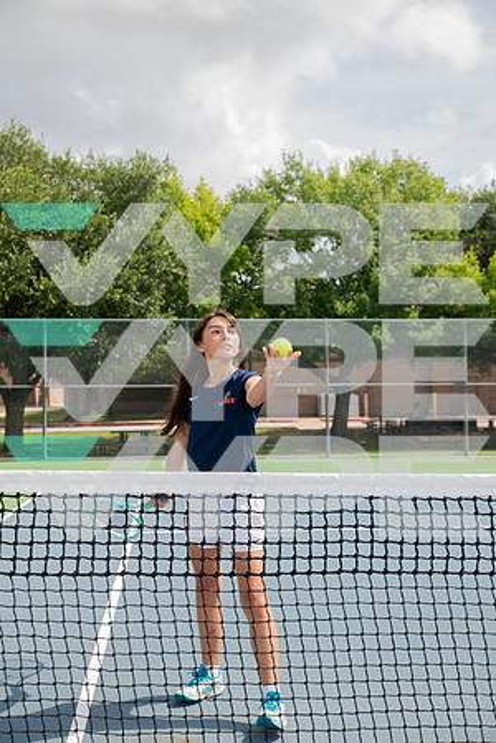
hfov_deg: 28.1
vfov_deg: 41.1
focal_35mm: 48
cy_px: 372
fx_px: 992
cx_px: 248
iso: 100
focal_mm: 48
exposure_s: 1/400
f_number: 5.6
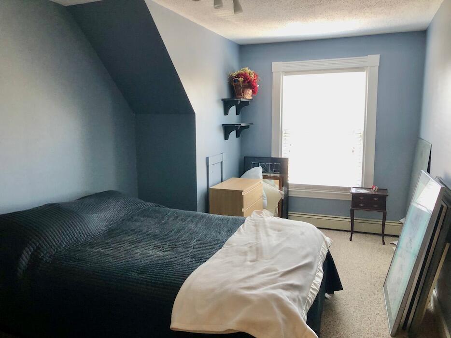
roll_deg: +0.9
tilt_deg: -9.4
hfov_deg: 63.5
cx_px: 226
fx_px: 365
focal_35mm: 28
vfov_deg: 49.7
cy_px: 169
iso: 40
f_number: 1.8
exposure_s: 1/17
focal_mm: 3.99
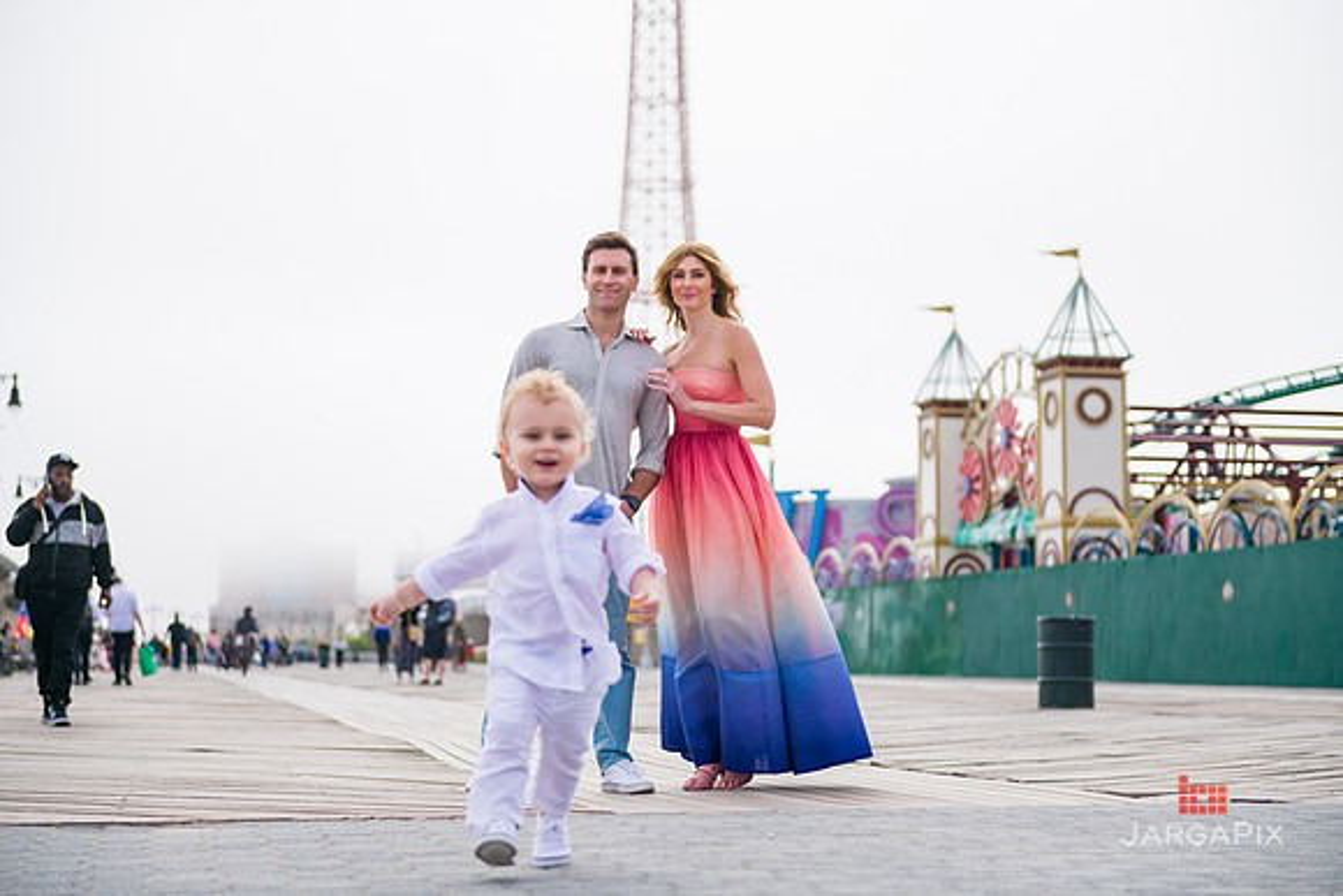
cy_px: 448
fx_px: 2313
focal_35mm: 62
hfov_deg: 32.4
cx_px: 672
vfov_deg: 21.9
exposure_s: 1/4000
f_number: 3.5
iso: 200
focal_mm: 62
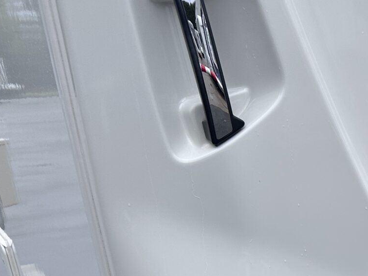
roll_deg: +4.3
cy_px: 316
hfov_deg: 25.7
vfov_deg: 21.3
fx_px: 691
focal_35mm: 65
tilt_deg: -16.4
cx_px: 477
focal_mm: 6.86
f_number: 1.78
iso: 80
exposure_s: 1/3247
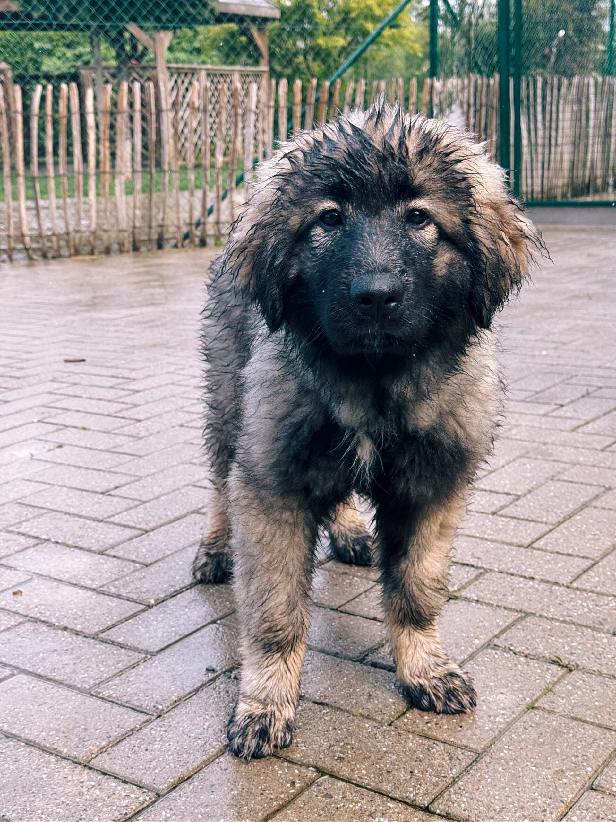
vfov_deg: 39.7
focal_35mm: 48
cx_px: 308
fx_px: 1139
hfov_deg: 30.3
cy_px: 411
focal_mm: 6.76
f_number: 1.78
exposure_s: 1/995
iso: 64
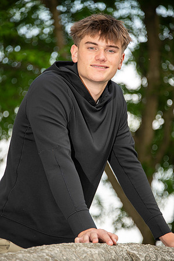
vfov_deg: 10.3
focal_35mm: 200
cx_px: 87
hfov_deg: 6.9
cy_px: 130
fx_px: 1450
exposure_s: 1/160
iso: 500
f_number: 5.6
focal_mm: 200
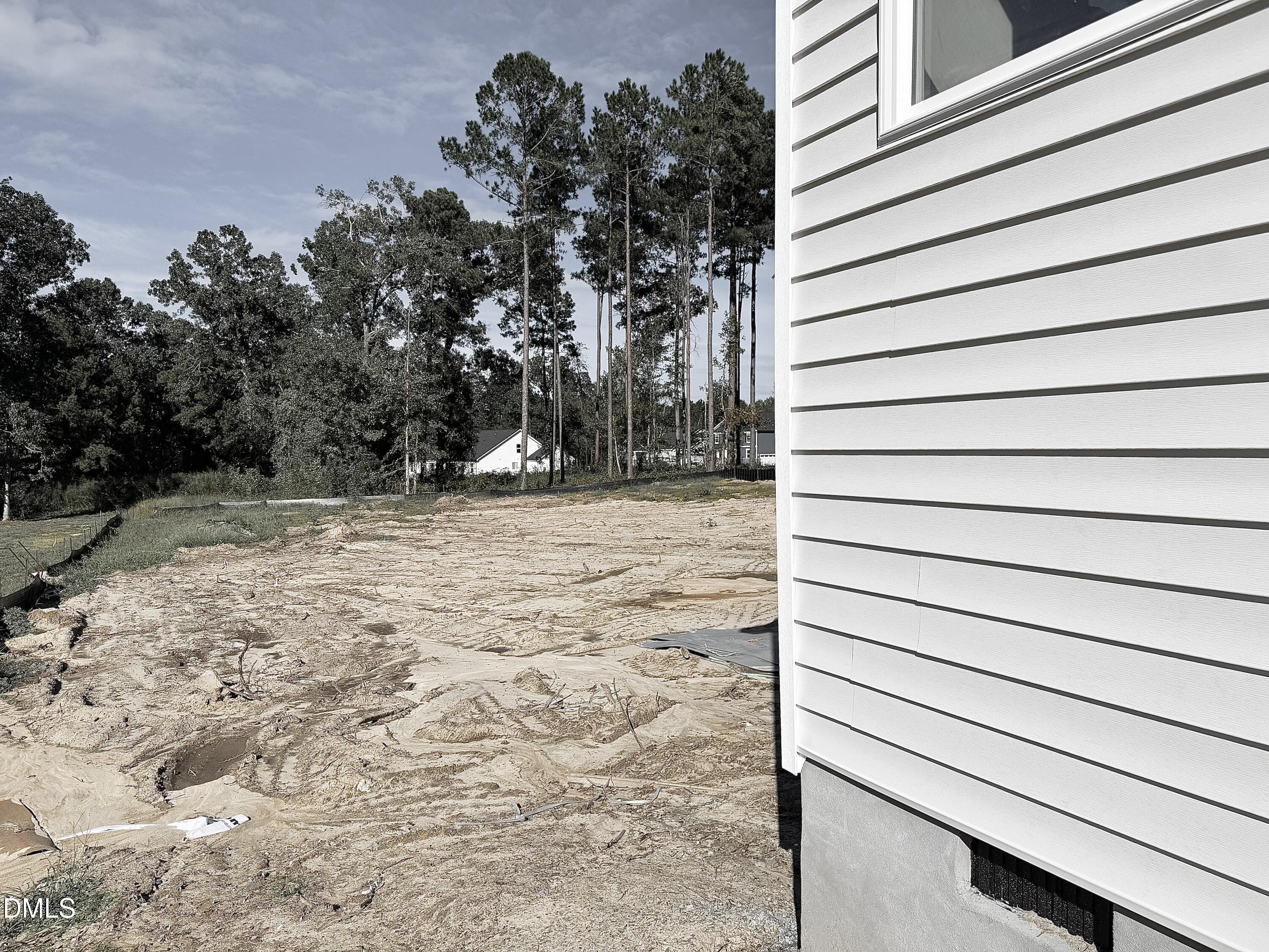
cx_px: 634
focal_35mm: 24
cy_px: 476
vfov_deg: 56.8
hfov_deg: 71.6
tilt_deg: -1.9
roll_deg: +0.1
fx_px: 880
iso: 80
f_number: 1.78
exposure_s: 1/12346
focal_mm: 6.76
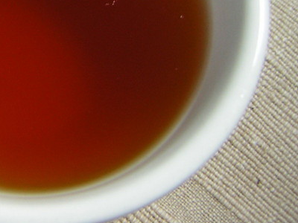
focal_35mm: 72
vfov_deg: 20.0
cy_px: 16
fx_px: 620
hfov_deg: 26.2
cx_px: 30
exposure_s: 1/17.2
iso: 50
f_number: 2.6
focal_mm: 4.7
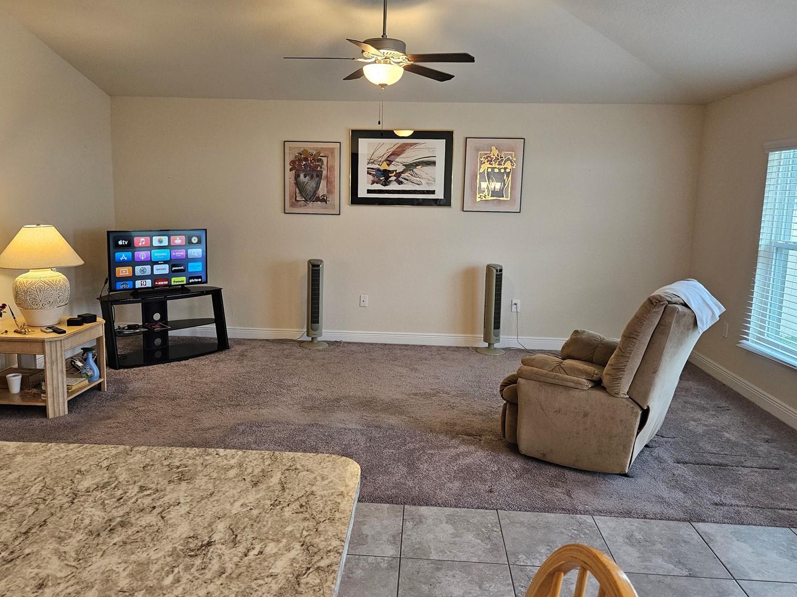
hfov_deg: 65.3
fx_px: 622
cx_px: 385
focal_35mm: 27
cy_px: 278
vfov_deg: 51.3
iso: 320
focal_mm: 5.4
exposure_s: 1/120
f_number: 1.8
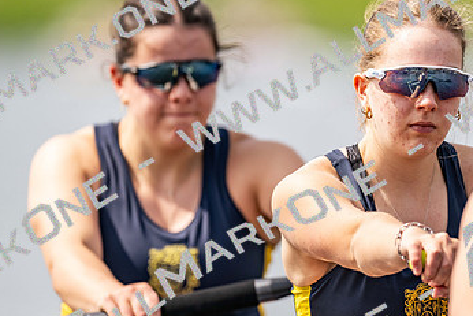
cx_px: 346
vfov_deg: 1.4
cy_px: 157
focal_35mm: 1006
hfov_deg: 2.0
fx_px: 13223
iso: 400
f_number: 4
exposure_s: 1/2500
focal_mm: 600
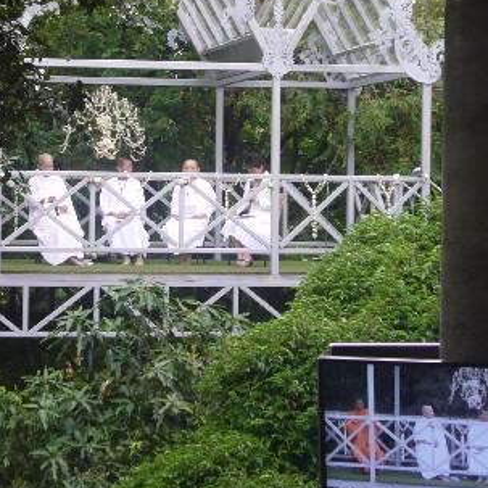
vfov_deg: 14.5
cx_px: 158
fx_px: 1914
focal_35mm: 120
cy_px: 167
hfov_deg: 14.5
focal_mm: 8.1
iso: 80
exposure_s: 1/50
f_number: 3.6
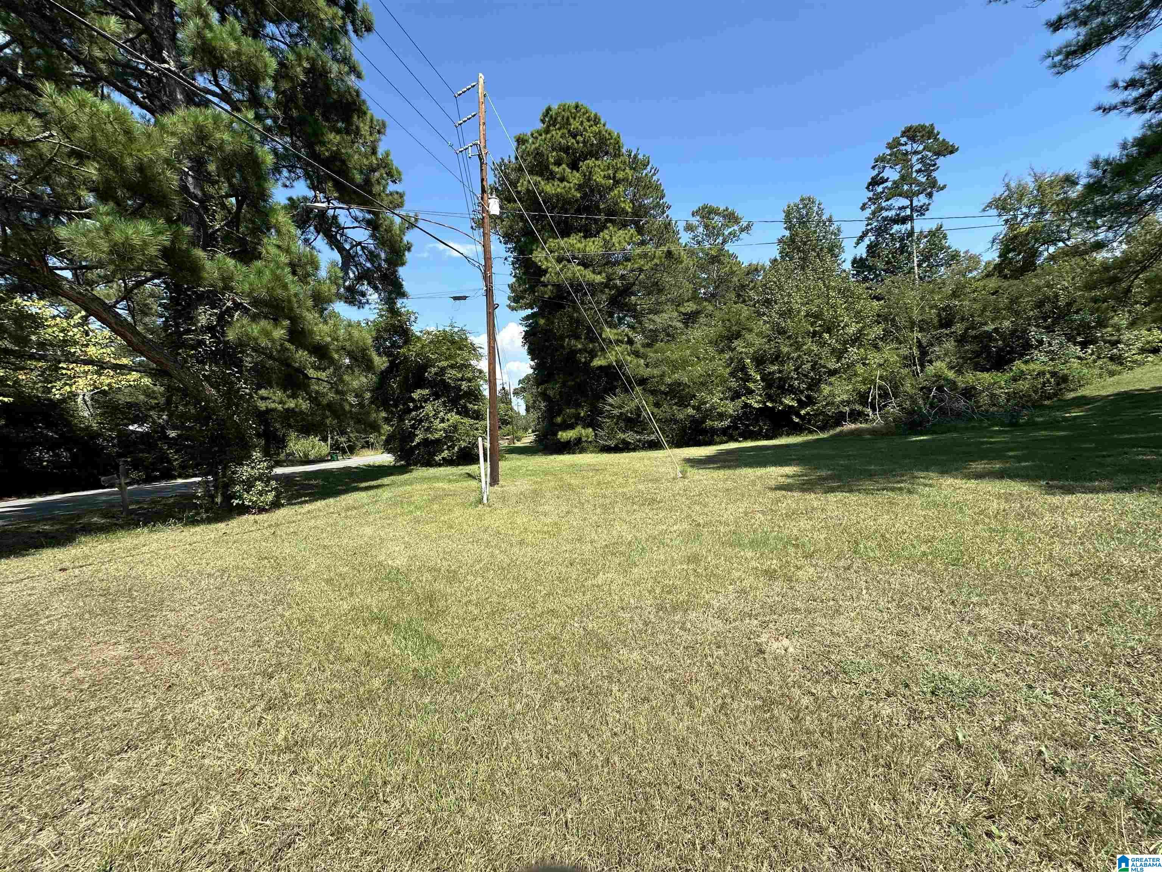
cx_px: 581
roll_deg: -0.8
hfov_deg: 102.1
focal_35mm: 14
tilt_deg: -1.4
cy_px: 436
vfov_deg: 85.7
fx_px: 470
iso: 40
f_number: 2.2
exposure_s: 1/963
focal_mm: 2.22
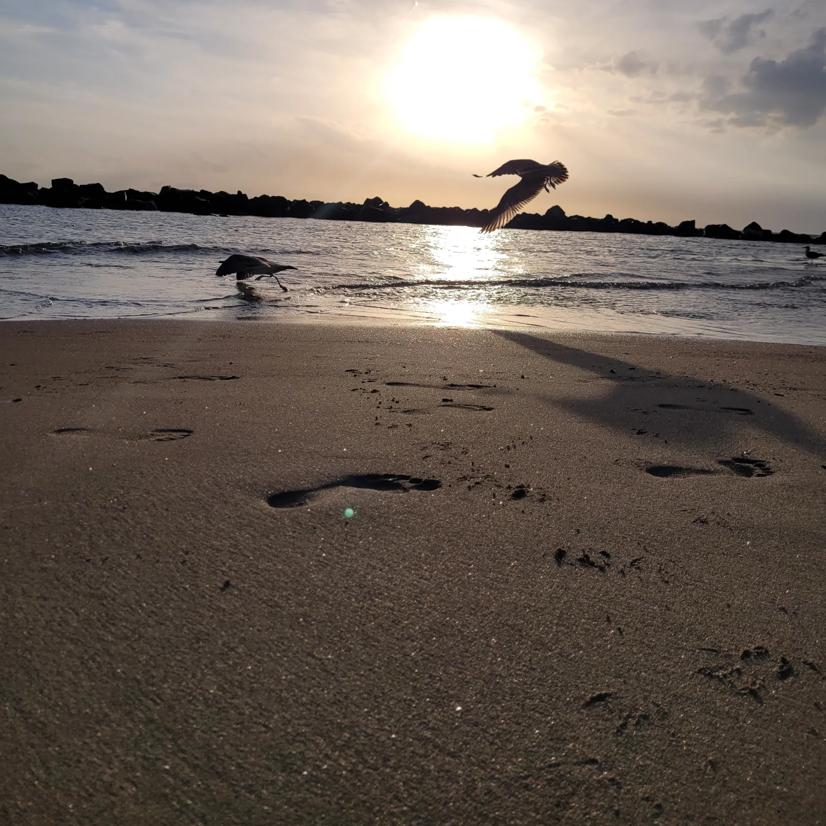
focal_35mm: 31
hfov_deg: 52.5
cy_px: 294
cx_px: 414
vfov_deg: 51.8
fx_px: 837
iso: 40
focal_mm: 5.4
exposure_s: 1/7618
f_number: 1.8
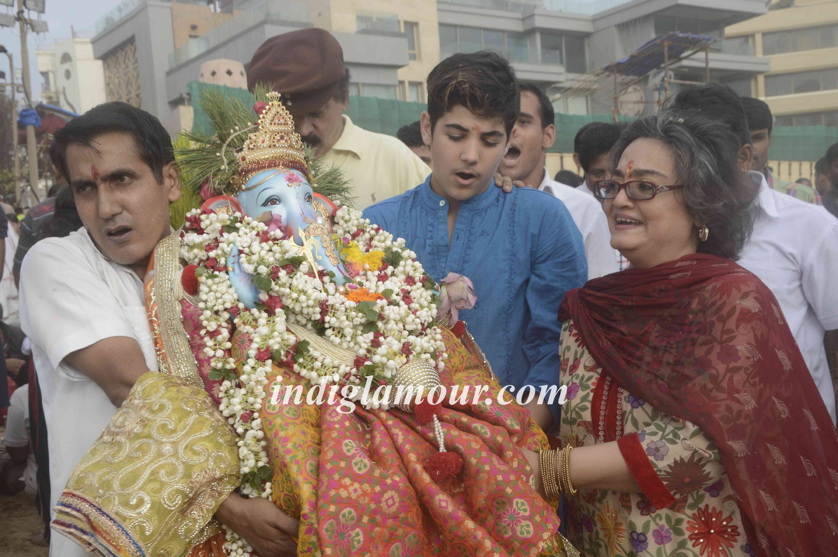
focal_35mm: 48
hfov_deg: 41.1
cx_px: 419
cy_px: 278
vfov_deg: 28.0
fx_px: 1116
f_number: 10
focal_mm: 32
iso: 400
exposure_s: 1/160
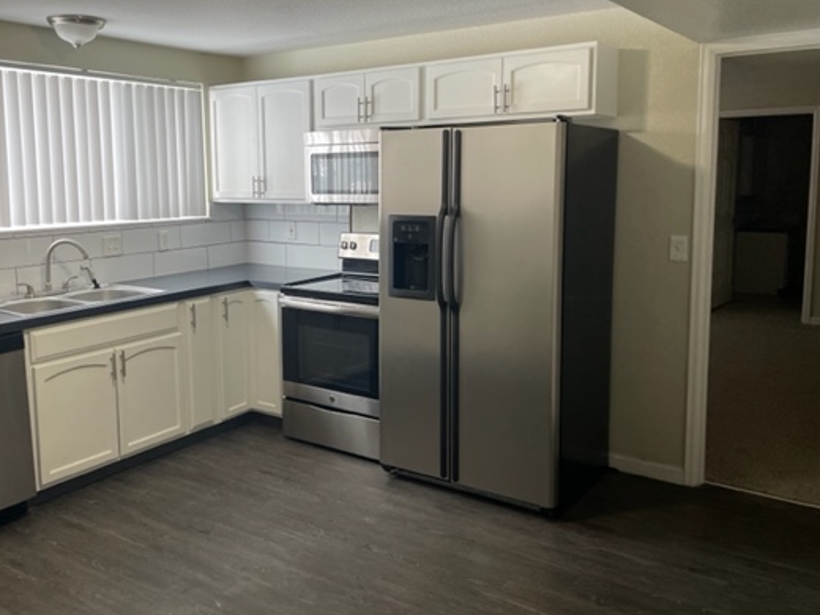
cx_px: 348
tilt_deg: -7.1
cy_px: 278
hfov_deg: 56.6
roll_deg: +0.9
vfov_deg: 44.1
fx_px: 758
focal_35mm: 32
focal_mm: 4.2
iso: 125
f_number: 1.6
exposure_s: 1/111
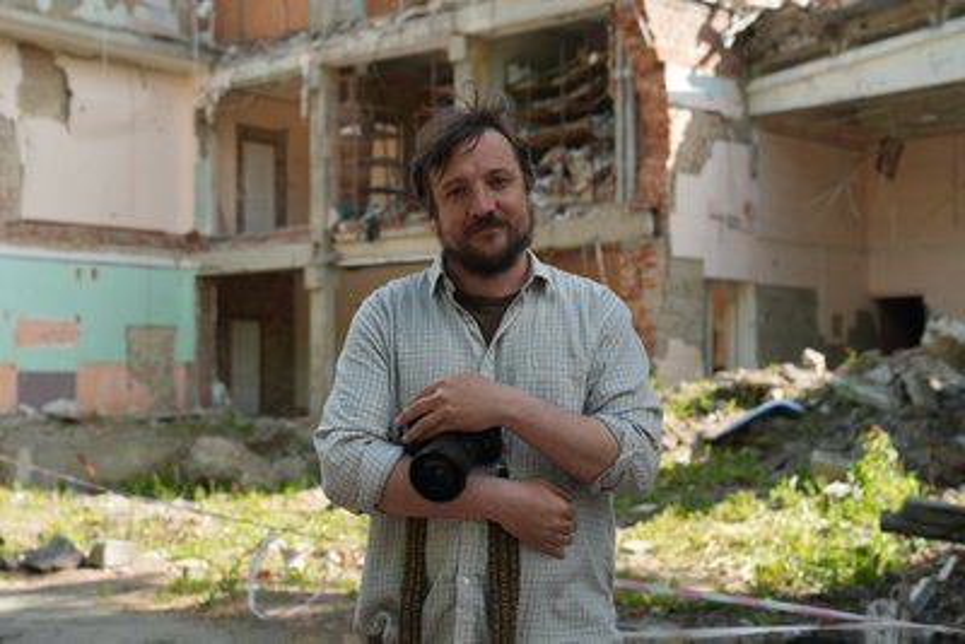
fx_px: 1502
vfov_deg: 24.2
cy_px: 322
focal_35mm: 56
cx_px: 482
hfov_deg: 35.6
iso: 320
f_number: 5
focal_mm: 56
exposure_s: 1/100
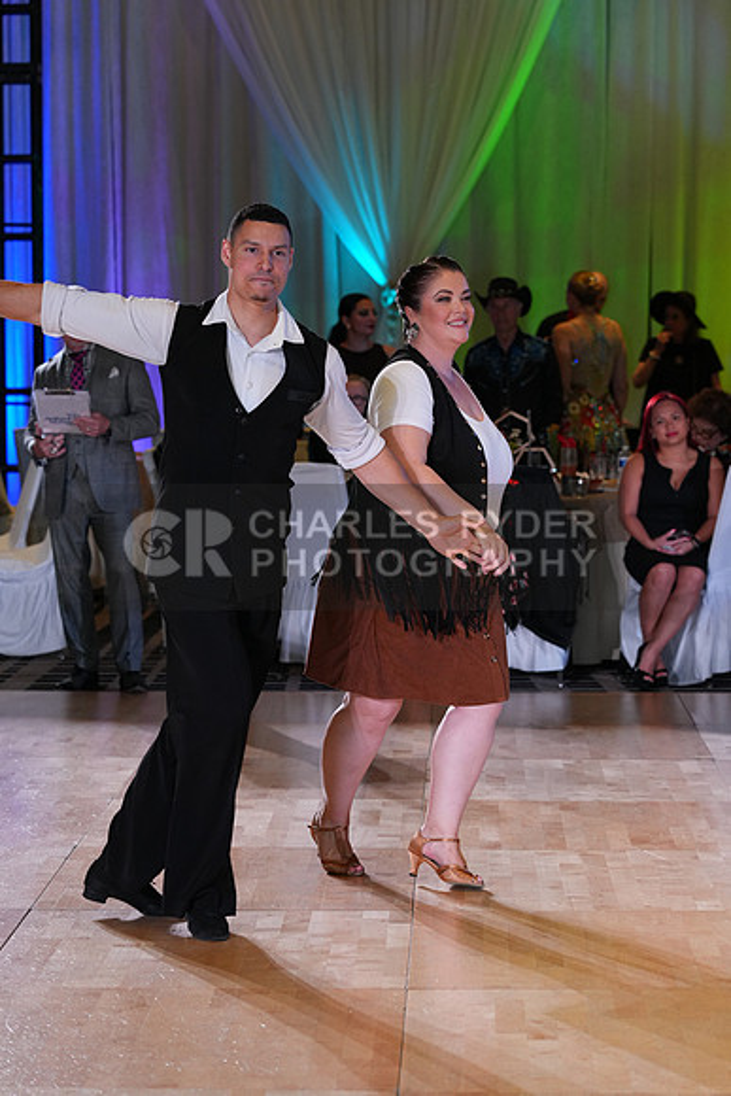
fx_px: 3196
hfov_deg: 13.0
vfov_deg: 19.5
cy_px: 548
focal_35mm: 105
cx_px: 366
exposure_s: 1/250
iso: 1600
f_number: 4.5
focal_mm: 105
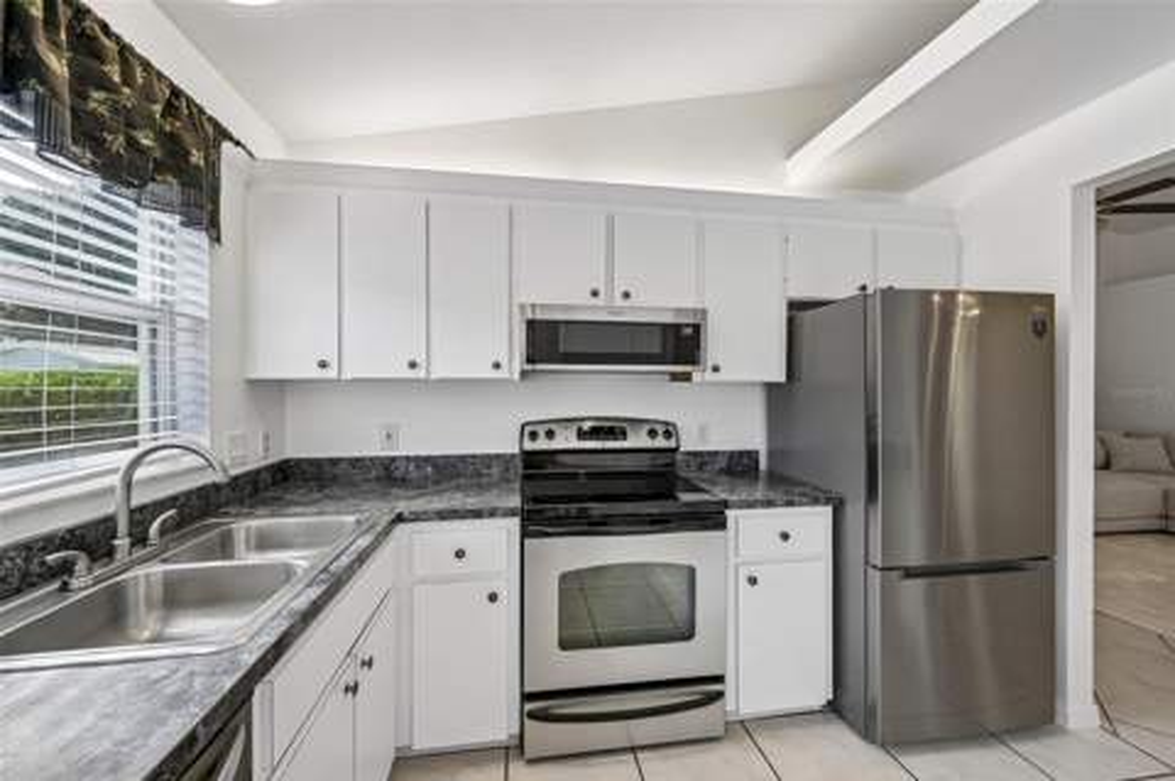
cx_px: 588
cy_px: 390
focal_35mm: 14
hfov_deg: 104.3
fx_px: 456
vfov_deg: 81.1
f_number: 8
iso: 400
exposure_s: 1/100
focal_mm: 14
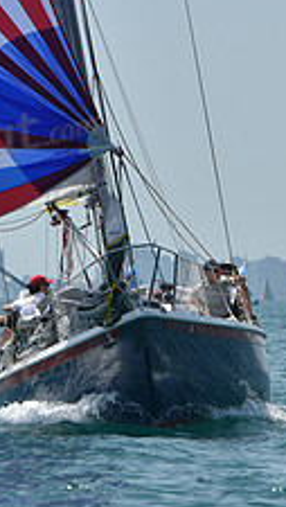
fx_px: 7261
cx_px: 216
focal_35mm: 540
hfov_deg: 2.3
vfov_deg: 4.0
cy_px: 242
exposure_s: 1/1250
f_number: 9
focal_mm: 200
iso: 250
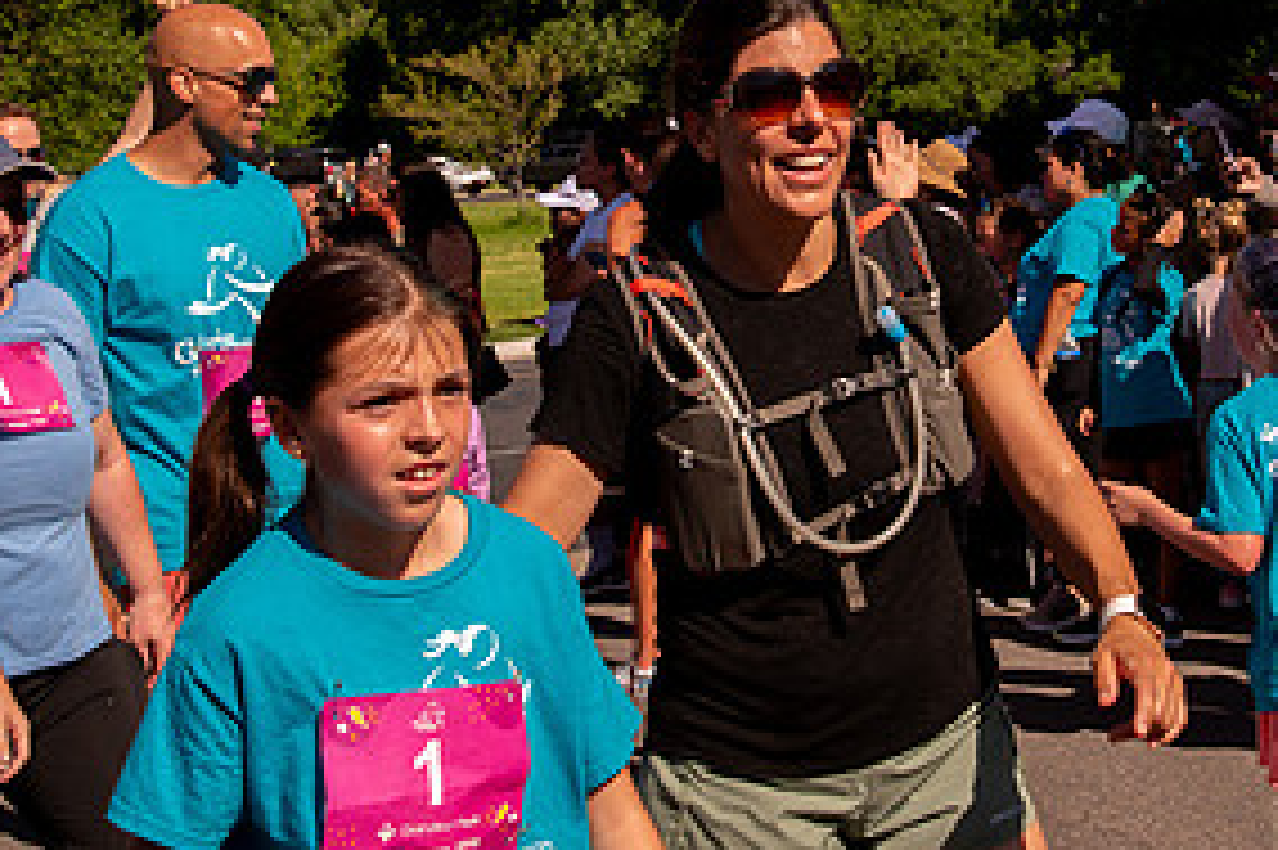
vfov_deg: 15.0
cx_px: 819
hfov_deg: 22.6
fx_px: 3193
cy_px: 117
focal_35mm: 90
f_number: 11
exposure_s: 1/1000
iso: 800
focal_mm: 44
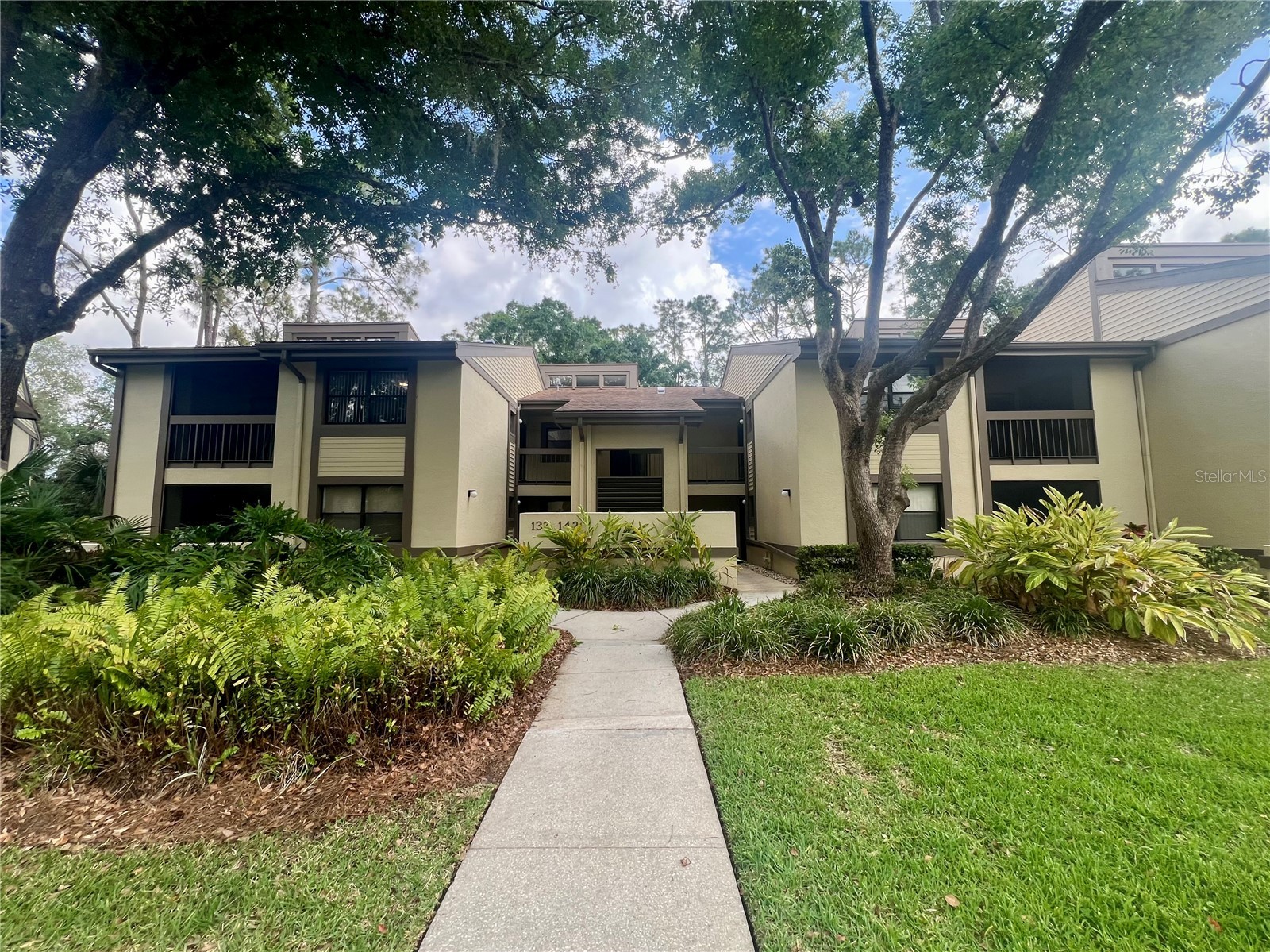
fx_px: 477
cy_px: 476
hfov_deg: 106.2
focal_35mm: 13
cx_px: 635
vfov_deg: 89.9
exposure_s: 1/419
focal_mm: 1.57
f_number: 1.8
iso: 32
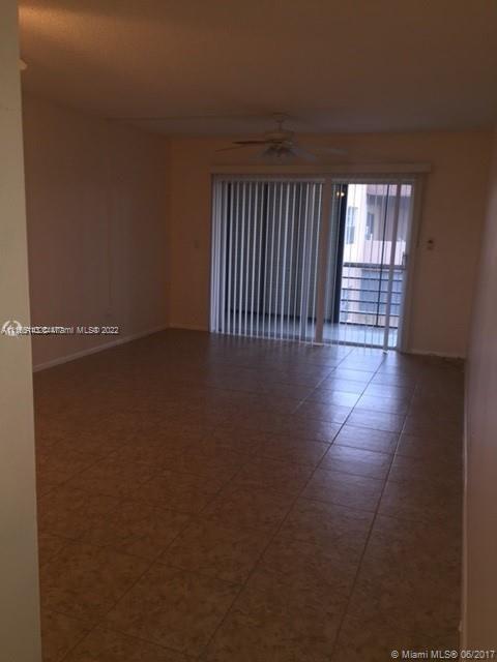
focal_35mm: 29
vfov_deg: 61.7
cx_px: 248
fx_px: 555
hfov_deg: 48.2
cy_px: 331
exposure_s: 1/33
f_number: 2.2
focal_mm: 4.15
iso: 32
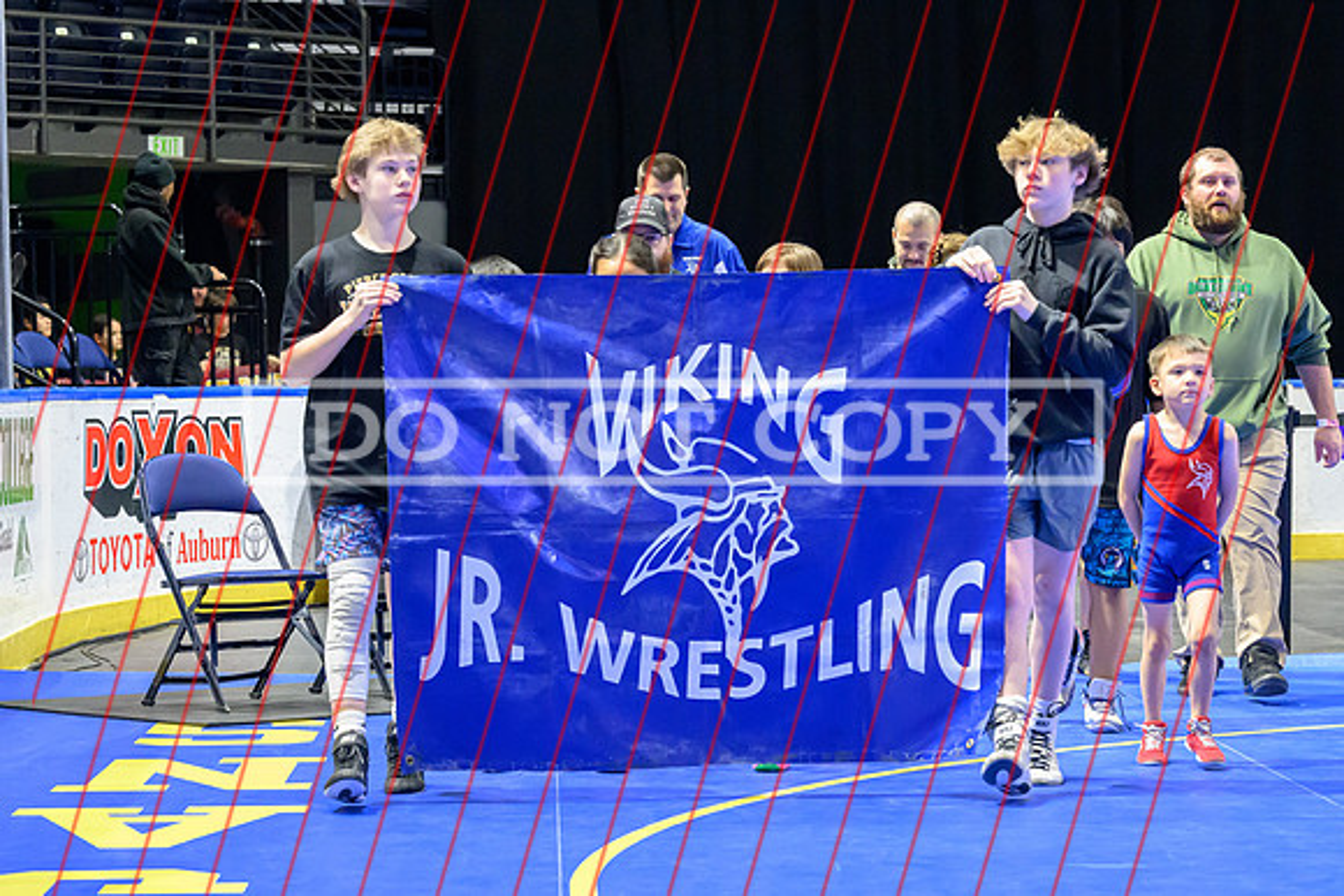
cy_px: 537
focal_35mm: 114
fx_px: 4249
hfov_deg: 17.9
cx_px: 855
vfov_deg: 12.0
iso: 9000
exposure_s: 1/320
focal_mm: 82
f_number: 5.6
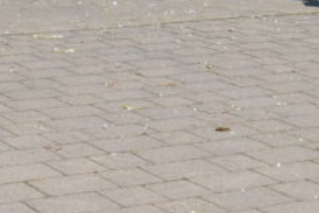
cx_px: 281
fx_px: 1311
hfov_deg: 13.8
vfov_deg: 9.0
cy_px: -143
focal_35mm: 148
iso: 100
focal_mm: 24
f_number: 8
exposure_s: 1/250
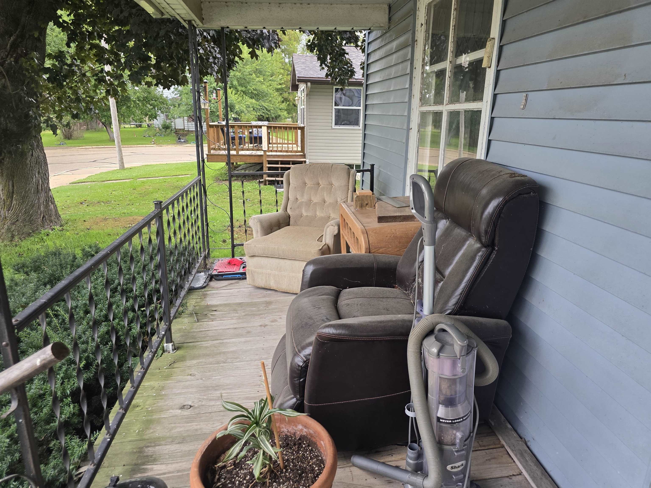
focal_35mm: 23
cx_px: 326
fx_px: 433
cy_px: 244
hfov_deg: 73.9
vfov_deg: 58.9
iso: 100
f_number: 1.7
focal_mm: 6.3
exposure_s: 1/180
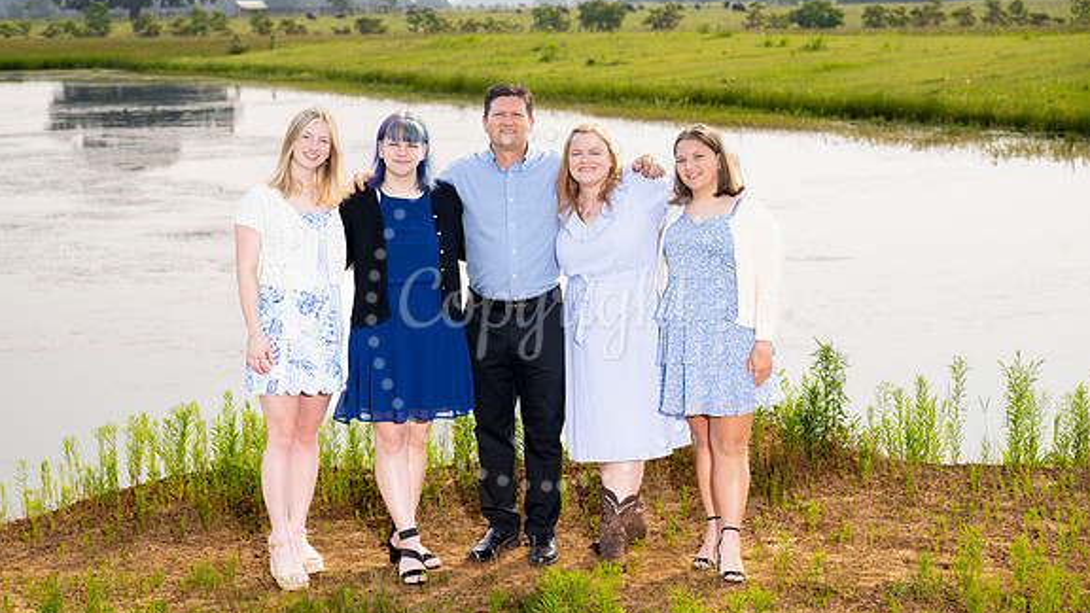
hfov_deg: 22.2
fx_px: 2775
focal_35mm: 96
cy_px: 307
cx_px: 547
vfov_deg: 12.6
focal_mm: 91
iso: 320
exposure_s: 1/200
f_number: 7.1
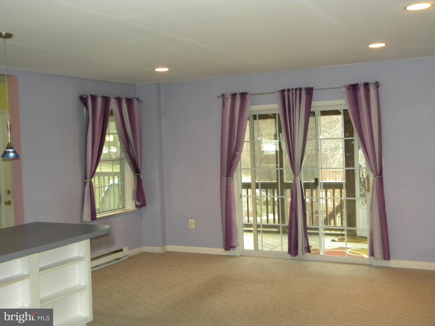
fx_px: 515
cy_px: 163
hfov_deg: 45.8
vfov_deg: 35.1
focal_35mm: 41
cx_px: 218
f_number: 3.8
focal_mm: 7.3
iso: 400
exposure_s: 1/30
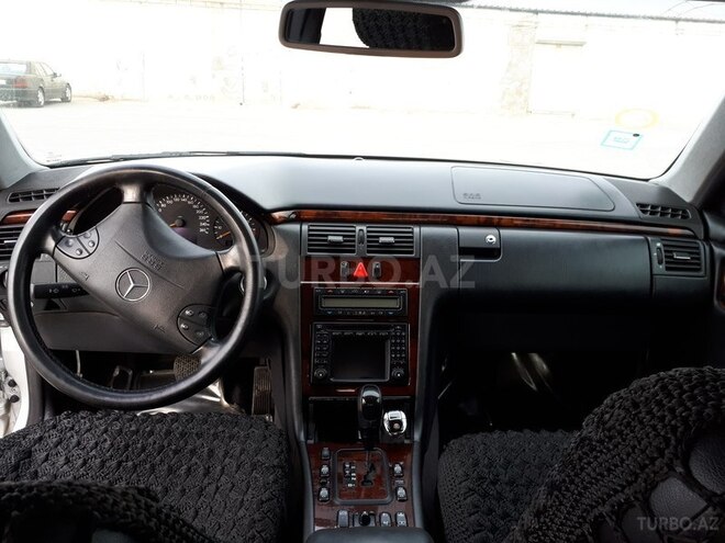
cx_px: 362
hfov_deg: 65.3
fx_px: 565
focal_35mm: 27
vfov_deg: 51.4
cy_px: 272
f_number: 1.9
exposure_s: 1/100
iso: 64
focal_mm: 3.6
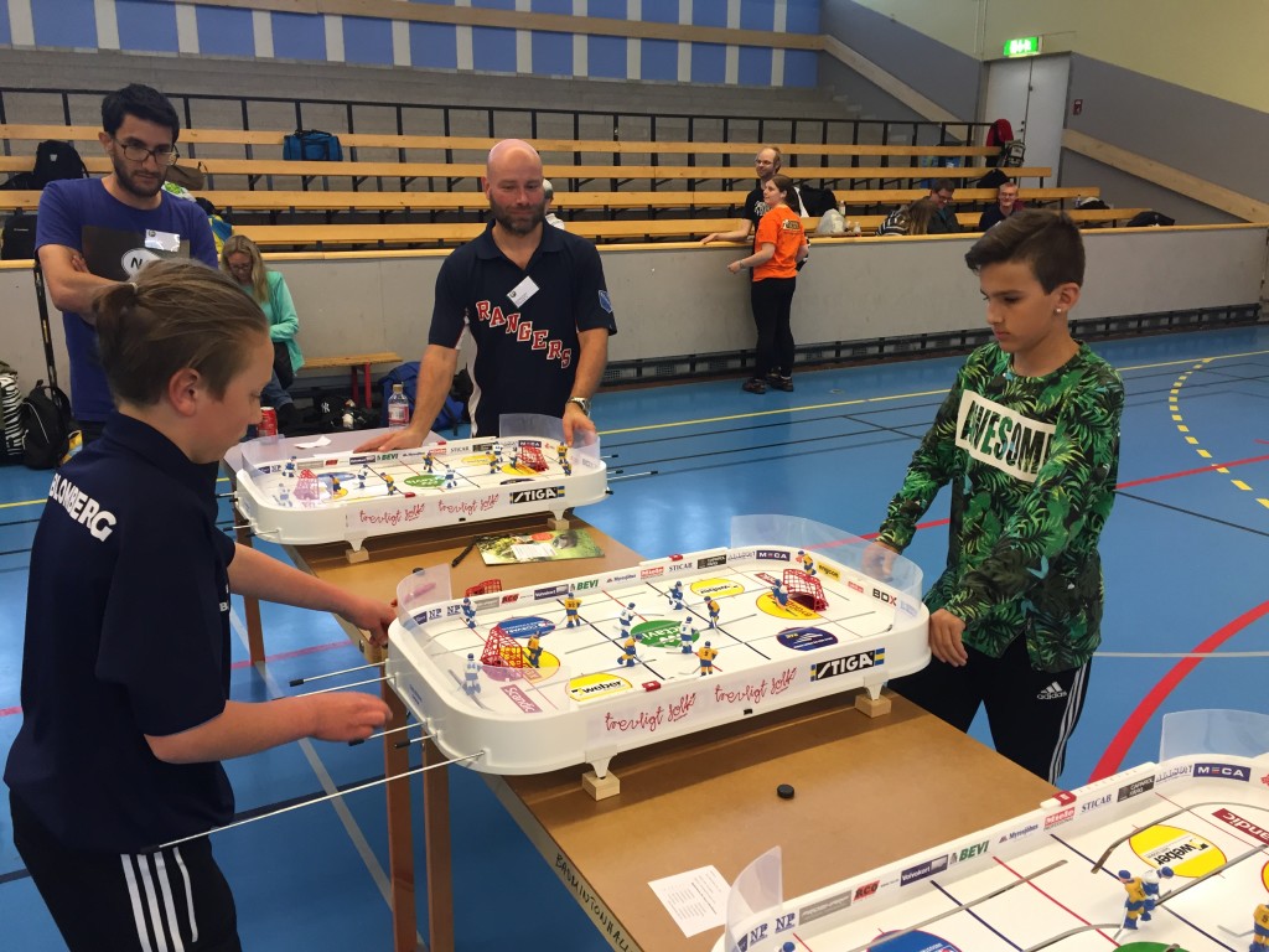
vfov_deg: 48.2
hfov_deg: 61.7
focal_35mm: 29
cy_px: 476
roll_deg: -0.4
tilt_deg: -17.2
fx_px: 1063
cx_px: 634
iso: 50
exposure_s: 1/33
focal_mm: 4.15
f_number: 2.2
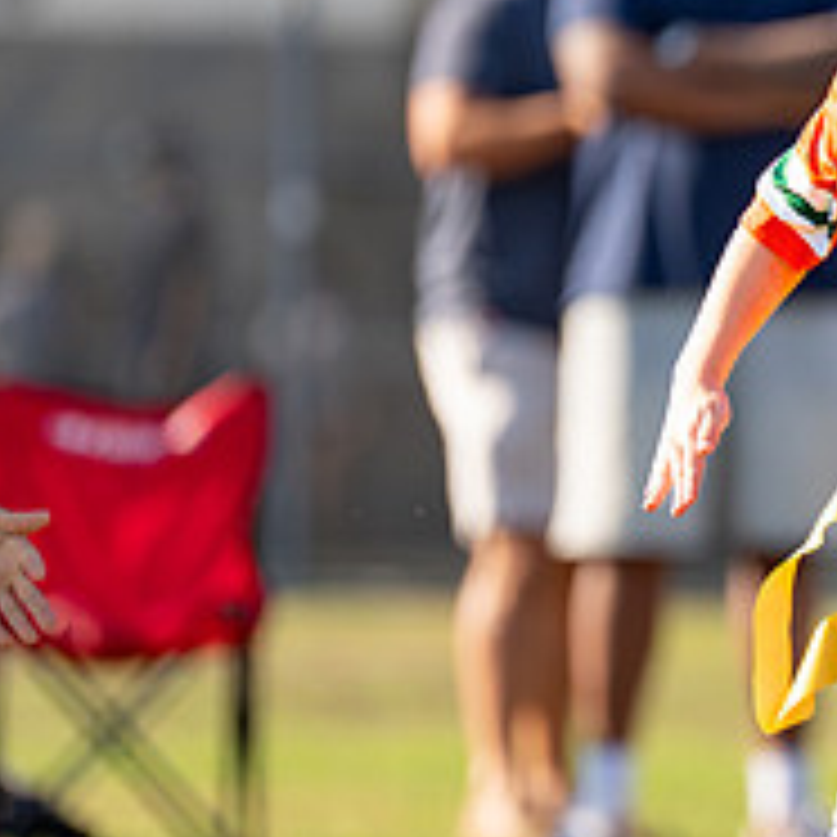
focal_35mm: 690
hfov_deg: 2.5
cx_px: 1017
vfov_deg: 2.5
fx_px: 18876
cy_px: 369
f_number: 2.8
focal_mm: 200
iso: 200
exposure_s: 1/2000
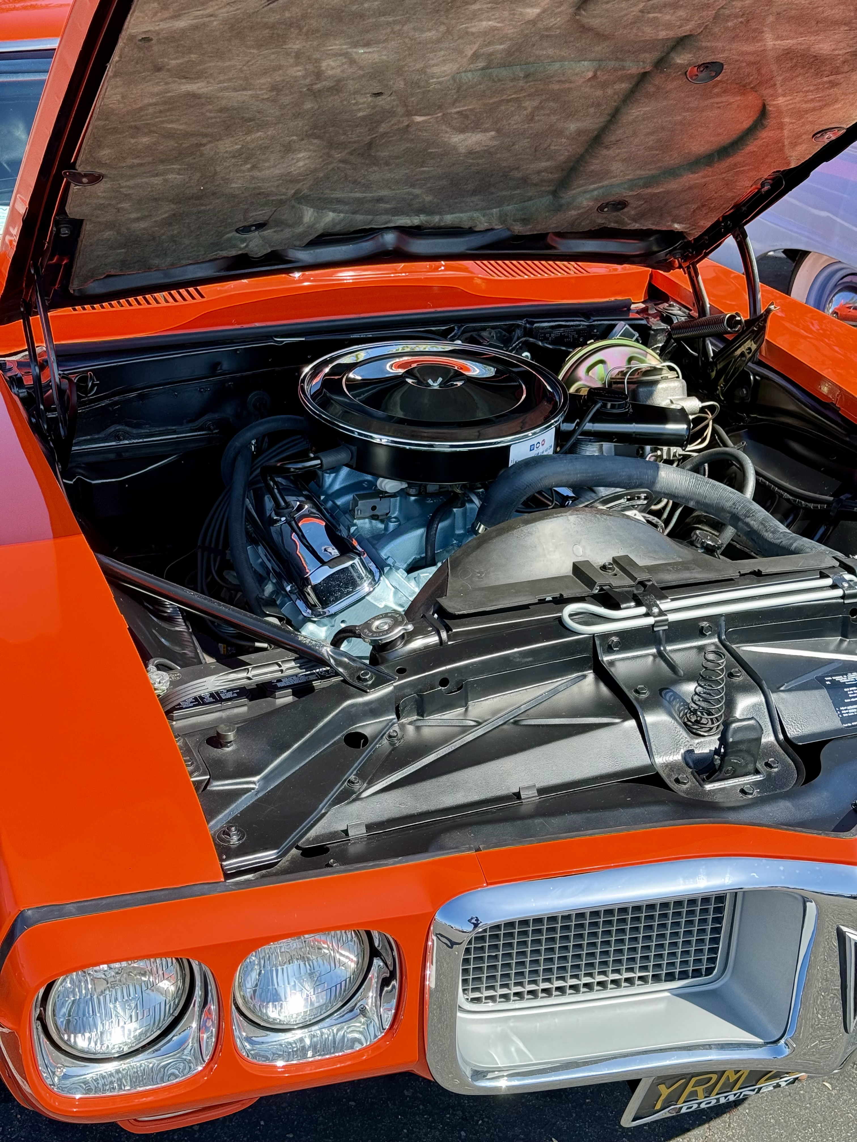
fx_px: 1584
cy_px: 571
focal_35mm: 48
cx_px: 428
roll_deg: +0.4
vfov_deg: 39.7
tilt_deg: -25.1
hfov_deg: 30.3
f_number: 1.78
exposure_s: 1/906
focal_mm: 6.76
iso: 100
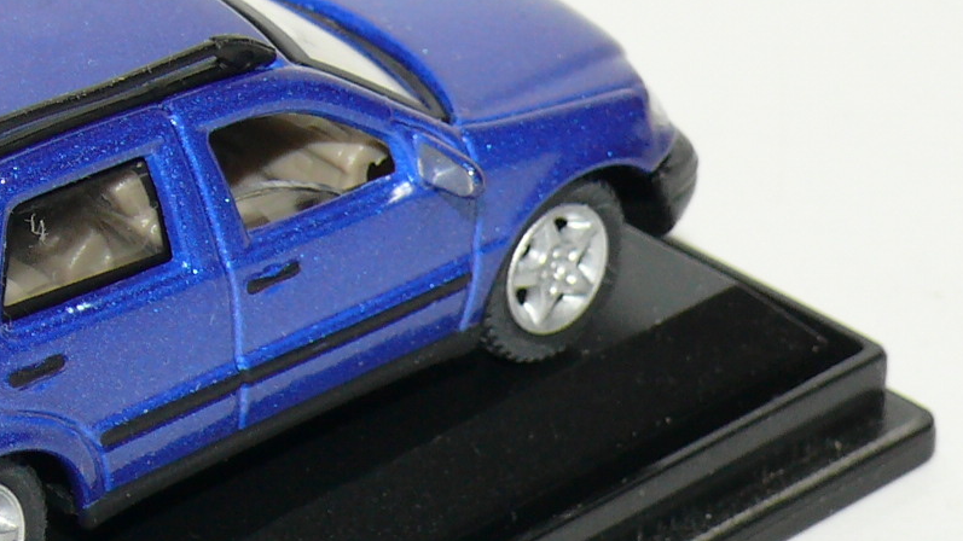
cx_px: 71
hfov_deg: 8.8
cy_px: 206
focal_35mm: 245
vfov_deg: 5.0
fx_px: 6255
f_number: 4
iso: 100
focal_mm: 14.1
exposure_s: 1/30
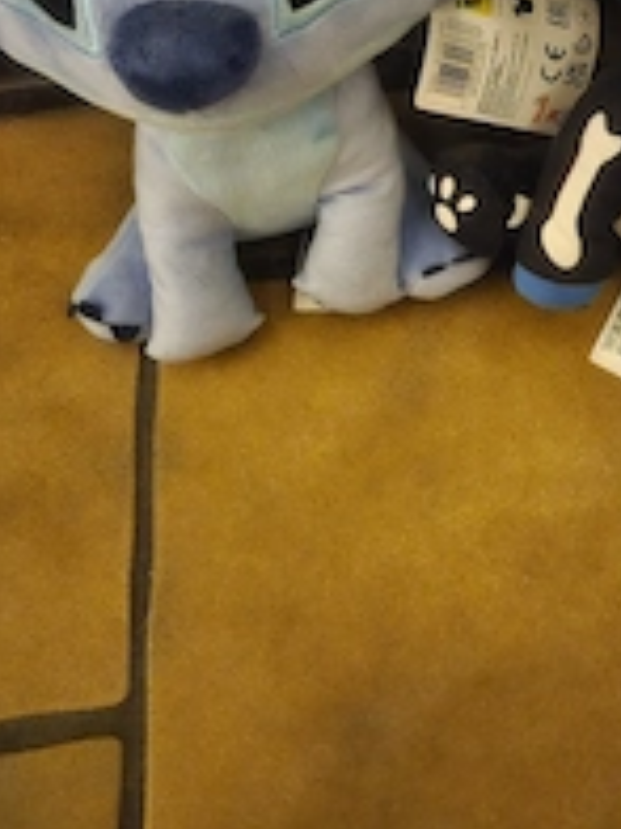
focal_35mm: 47
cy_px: 118
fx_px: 1124
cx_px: 448
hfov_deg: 30.5
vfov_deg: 38.3
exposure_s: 1/12.5
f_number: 1.8
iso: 1600
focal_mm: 5.4
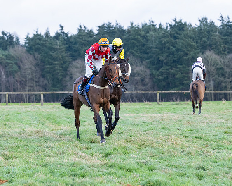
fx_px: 1392
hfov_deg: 9.5
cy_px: 93
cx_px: 116
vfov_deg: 7.6
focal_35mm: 203
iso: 1000
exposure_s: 1/400
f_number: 4
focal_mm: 120
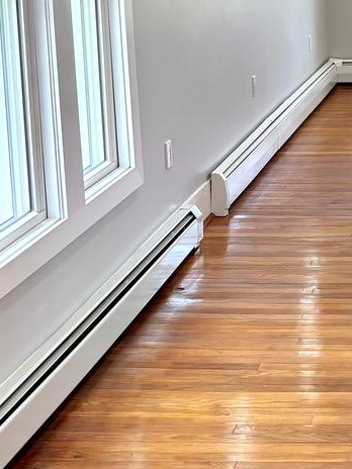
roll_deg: -0.1
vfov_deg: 22.2
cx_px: 507
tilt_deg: -7.9
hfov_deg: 15.9
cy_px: 46
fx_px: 1166
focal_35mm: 86
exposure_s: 1/147
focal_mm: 5.96
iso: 64
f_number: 1.6
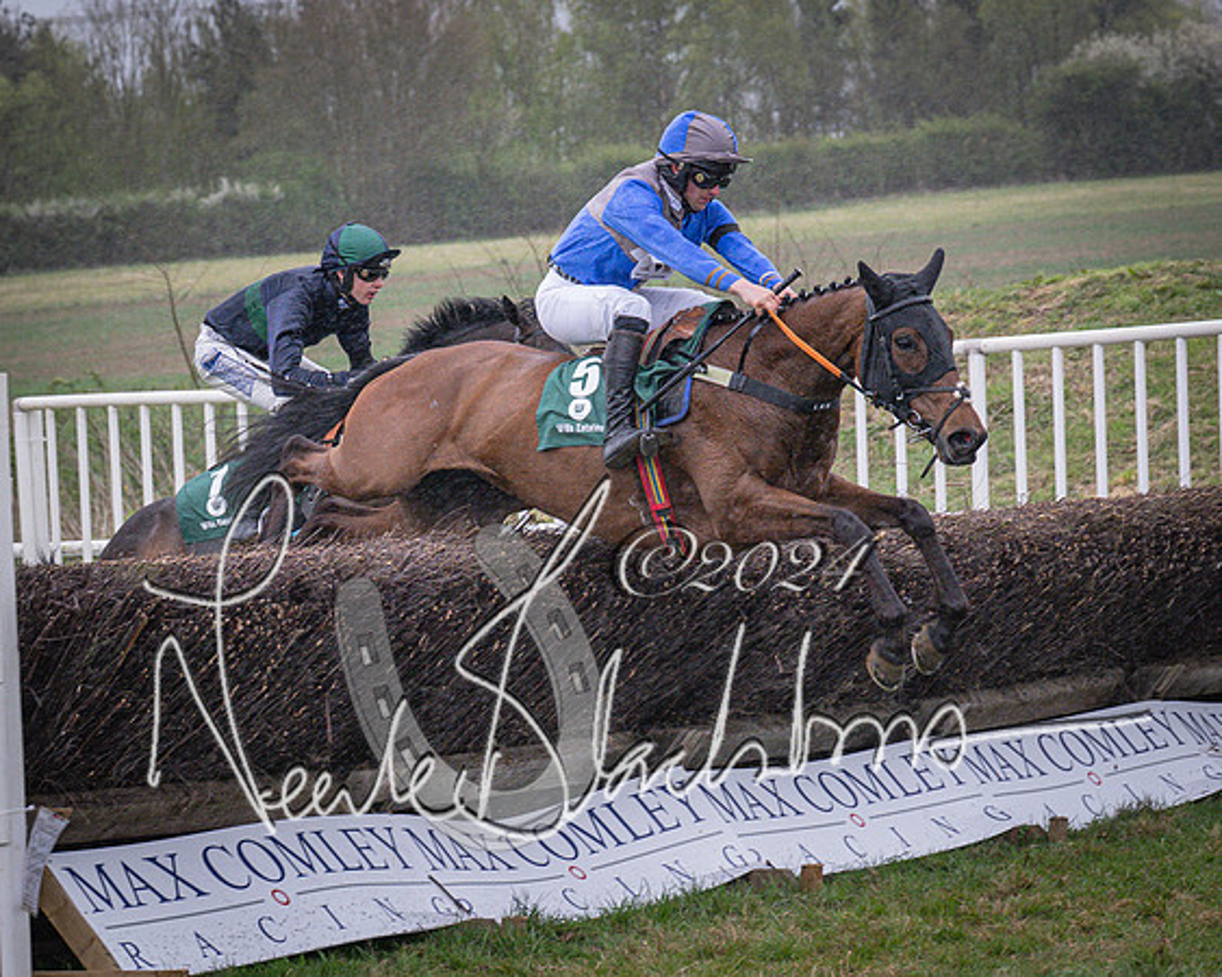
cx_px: 655
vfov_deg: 10.0
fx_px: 5579
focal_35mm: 154
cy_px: 468
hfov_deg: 12.5
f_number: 4
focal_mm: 70
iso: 1600
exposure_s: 1/1000
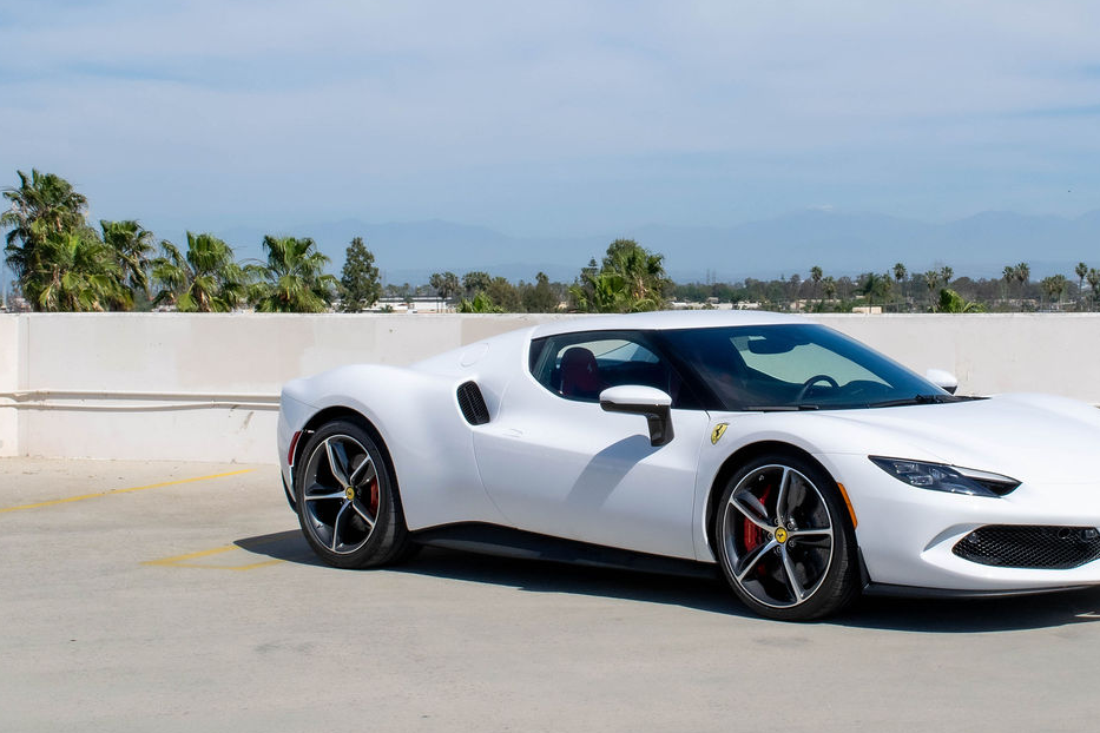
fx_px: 2200
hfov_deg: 27.9
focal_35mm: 72
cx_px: 747
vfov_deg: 18.8
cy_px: 217
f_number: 13
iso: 200
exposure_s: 1/640
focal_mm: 28
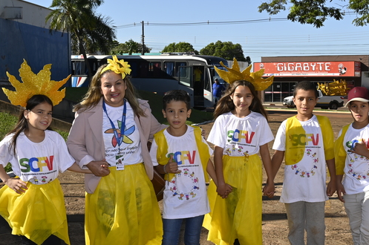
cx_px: 271
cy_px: 144
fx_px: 594
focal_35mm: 58
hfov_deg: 33.9
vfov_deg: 23.3
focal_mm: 32
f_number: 10
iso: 100
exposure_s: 1/200
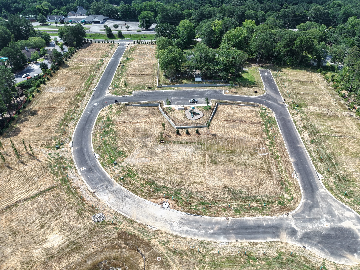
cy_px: 129
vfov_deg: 53.0
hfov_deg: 67.3
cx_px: 180
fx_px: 270
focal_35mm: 26
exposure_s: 1/2000
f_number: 1.8
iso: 110
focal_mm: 8.67
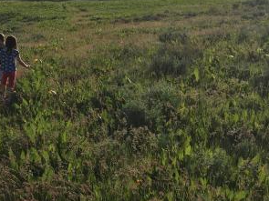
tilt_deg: -8.5
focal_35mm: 63
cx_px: 8
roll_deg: -3.5
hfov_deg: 29.0
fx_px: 489
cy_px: 78
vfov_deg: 23.2
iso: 25
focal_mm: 4.15
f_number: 2.2
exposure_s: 1/1637
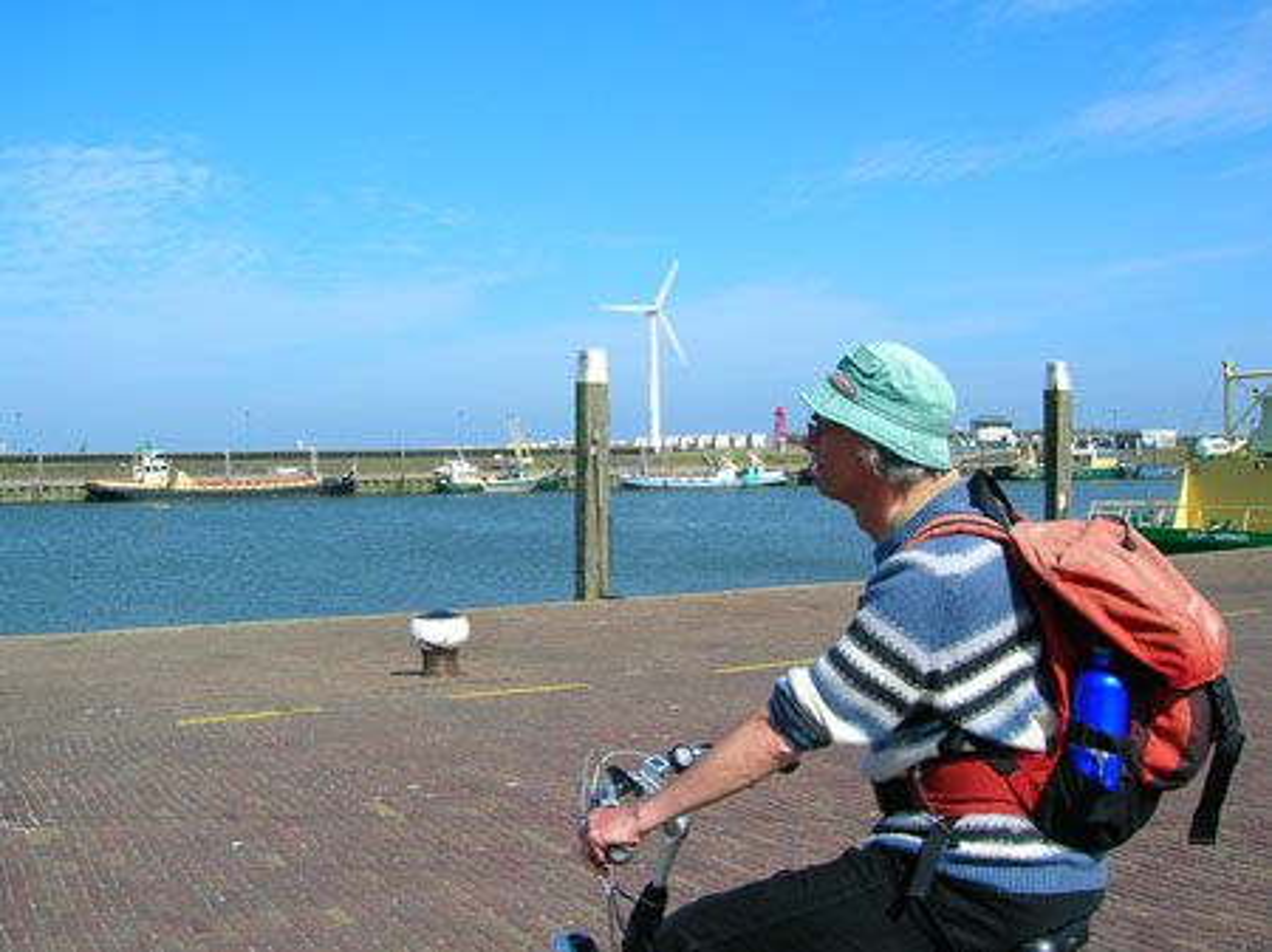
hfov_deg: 52.7
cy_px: 476
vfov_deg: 40.7
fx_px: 1285
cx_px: 636
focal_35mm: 35
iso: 50
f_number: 4.9
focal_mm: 5.8
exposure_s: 1/416
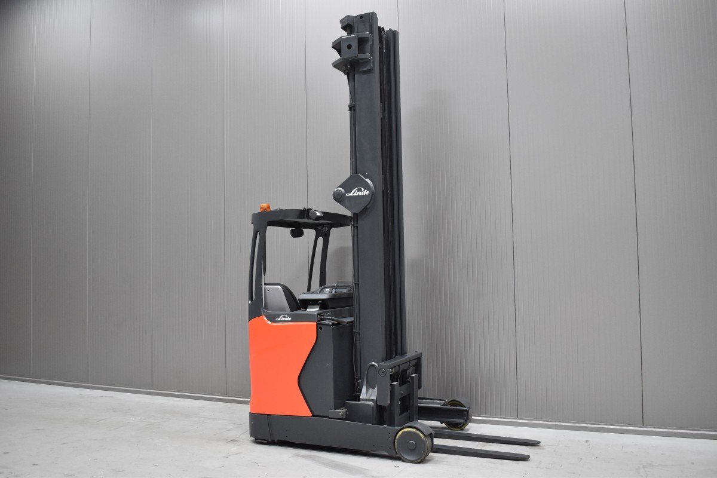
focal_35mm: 33
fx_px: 657
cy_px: 239
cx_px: 358
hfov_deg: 57.2
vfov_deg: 40.0
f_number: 4.5
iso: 1600
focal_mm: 22
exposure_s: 1/60
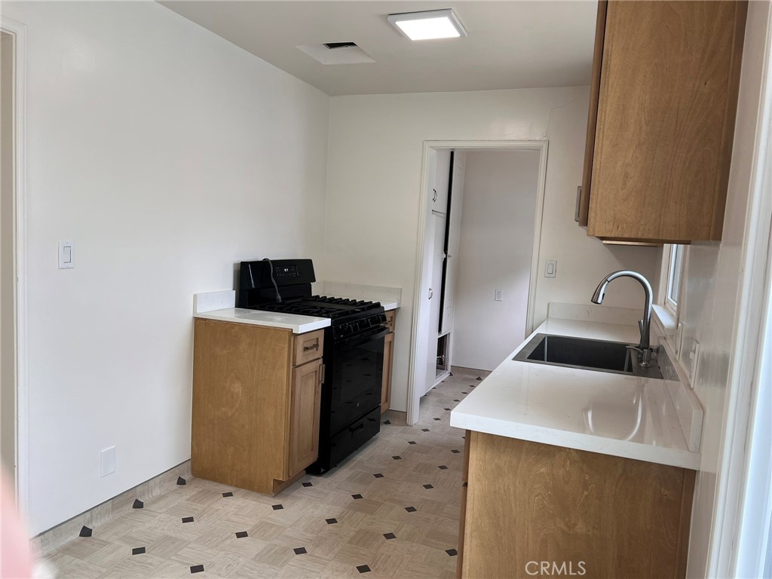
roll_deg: -3.2
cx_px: 386
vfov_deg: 53.1
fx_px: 580
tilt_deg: -5.4
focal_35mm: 26
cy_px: 290
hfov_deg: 67.3
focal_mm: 5.7
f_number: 1.5
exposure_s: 1/120
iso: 50
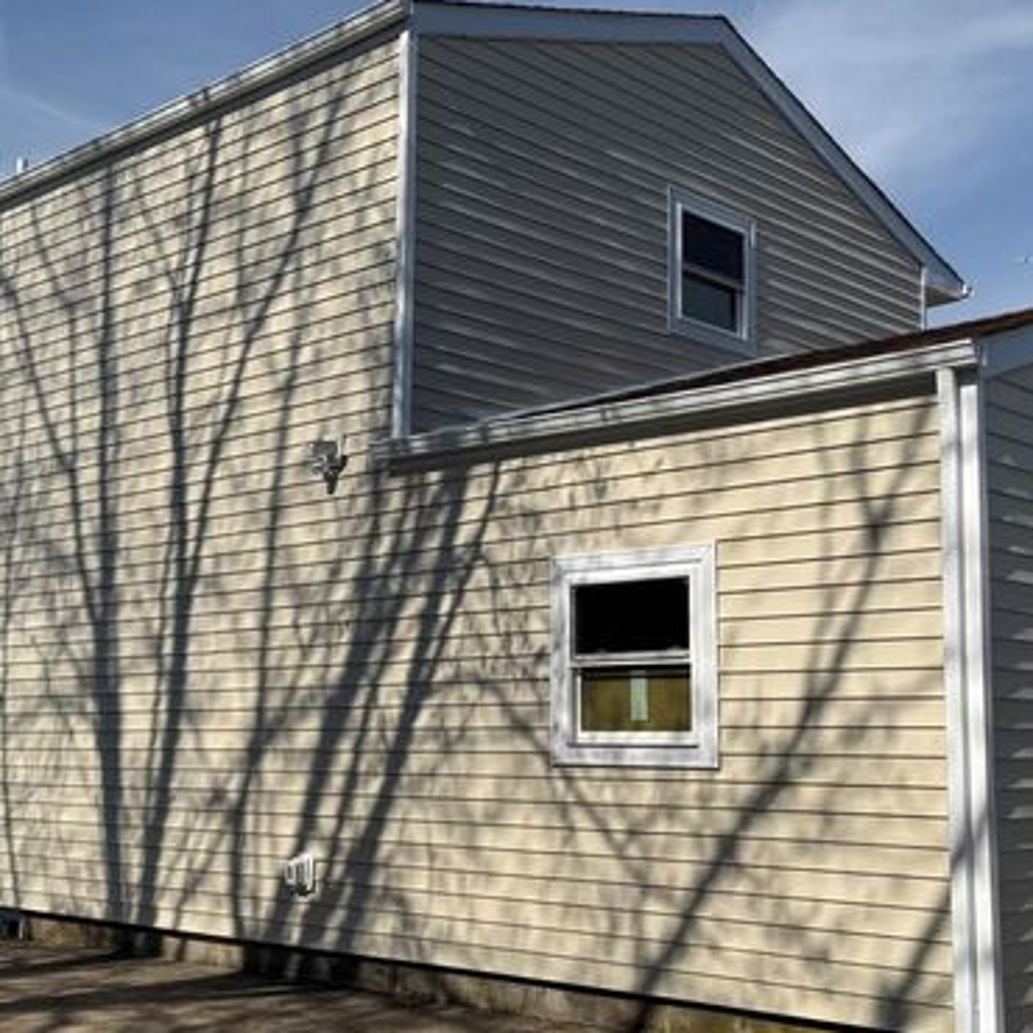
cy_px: 540
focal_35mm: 34
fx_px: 1148
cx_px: 603
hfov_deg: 48.2
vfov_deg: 48.4
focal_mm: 6.76
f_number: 1.78
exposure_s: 1/10309
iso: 80
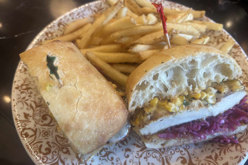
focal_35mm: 28
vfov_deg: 46.4
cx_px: 126
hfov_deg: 65.5
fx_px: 193
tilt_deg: -56.9
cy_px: 83
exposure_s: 1/60
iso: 80
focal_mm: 5.7
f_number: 1.5
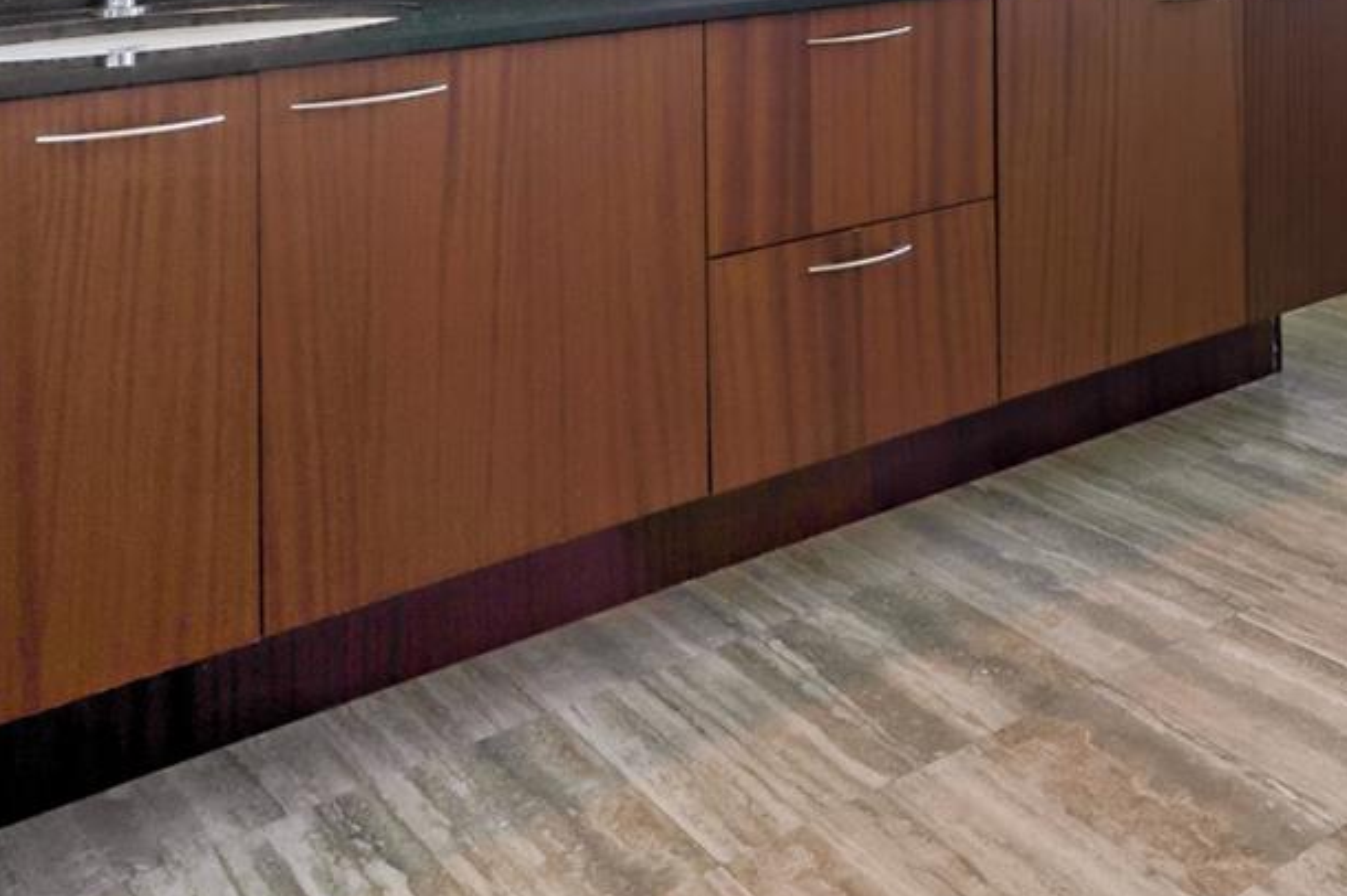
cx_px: 1641
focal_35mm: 42
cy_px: -234
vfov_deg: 27.3
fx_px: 1571
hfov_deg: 35.7
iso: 100
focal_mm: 16
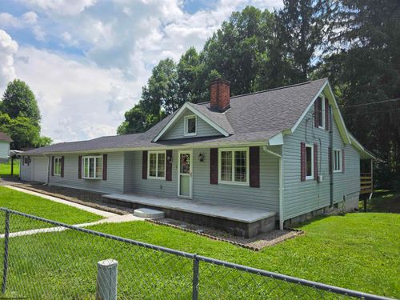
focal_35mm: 23
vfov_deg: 58.9
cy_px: 150
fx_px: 266
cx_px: 200
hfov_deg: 73.9
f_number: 1.7
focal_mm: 6.3
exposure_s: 1/6574
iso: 80
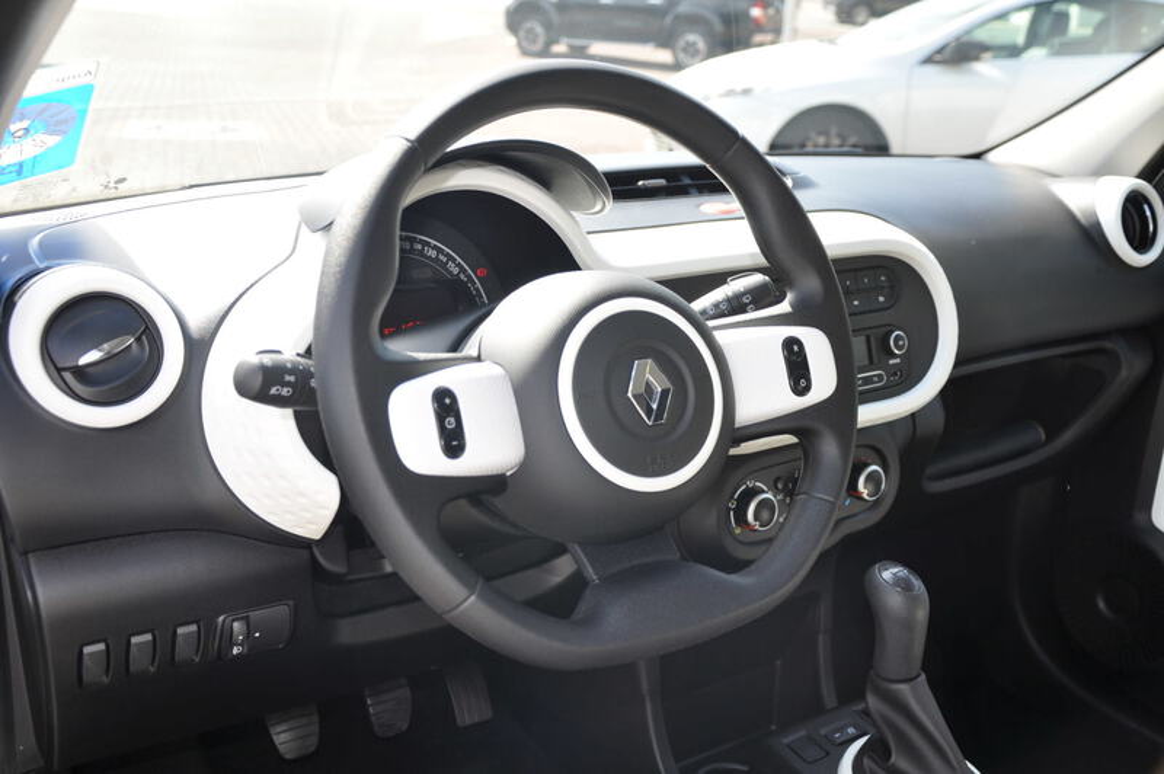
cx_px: 582
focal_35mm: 38
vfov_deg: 35.4
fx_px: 1211
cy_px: 387
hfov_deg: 51.3
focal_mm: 25
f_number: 4
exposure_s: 1/200
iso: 220
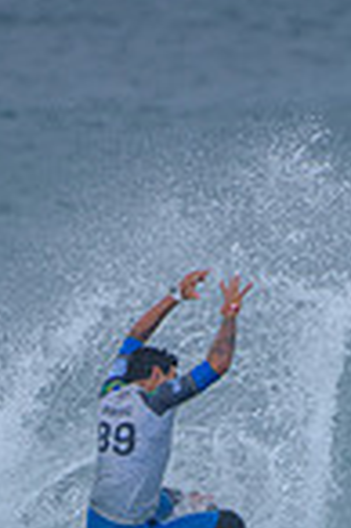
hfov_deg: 0.7
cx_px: 337
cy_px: 653
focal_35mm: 1985
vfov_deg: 1.0
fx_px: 29097
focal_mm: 500
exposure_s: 1/800
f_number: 5.6
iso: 160
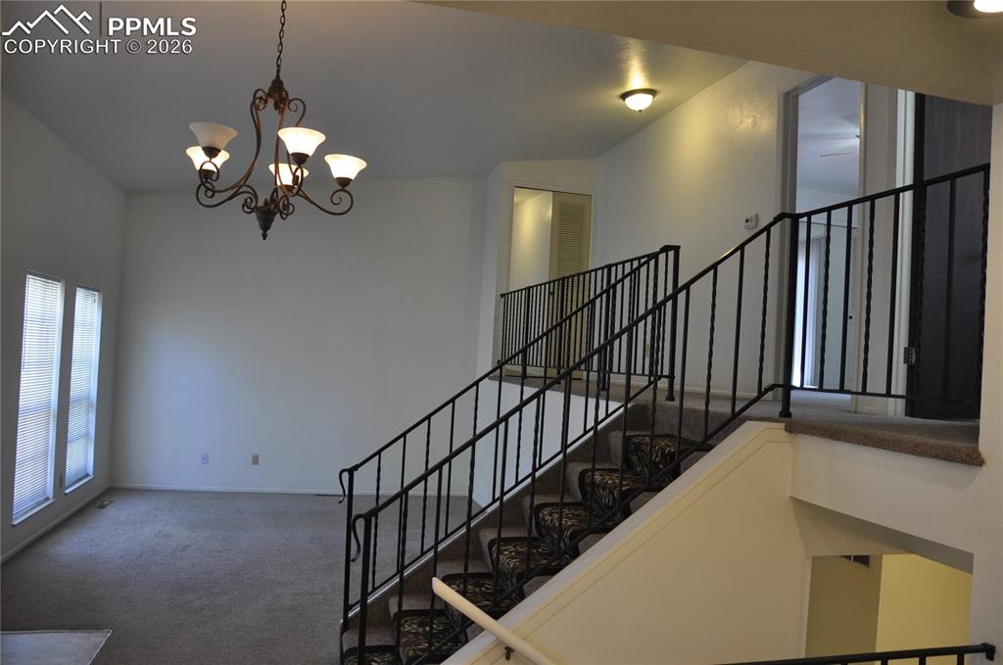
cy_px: 332
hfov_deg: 67.5
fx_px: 751
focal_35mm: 27
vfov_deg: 47.8
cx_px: 502
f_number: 4
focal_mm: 18
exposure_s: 1/60
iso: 400
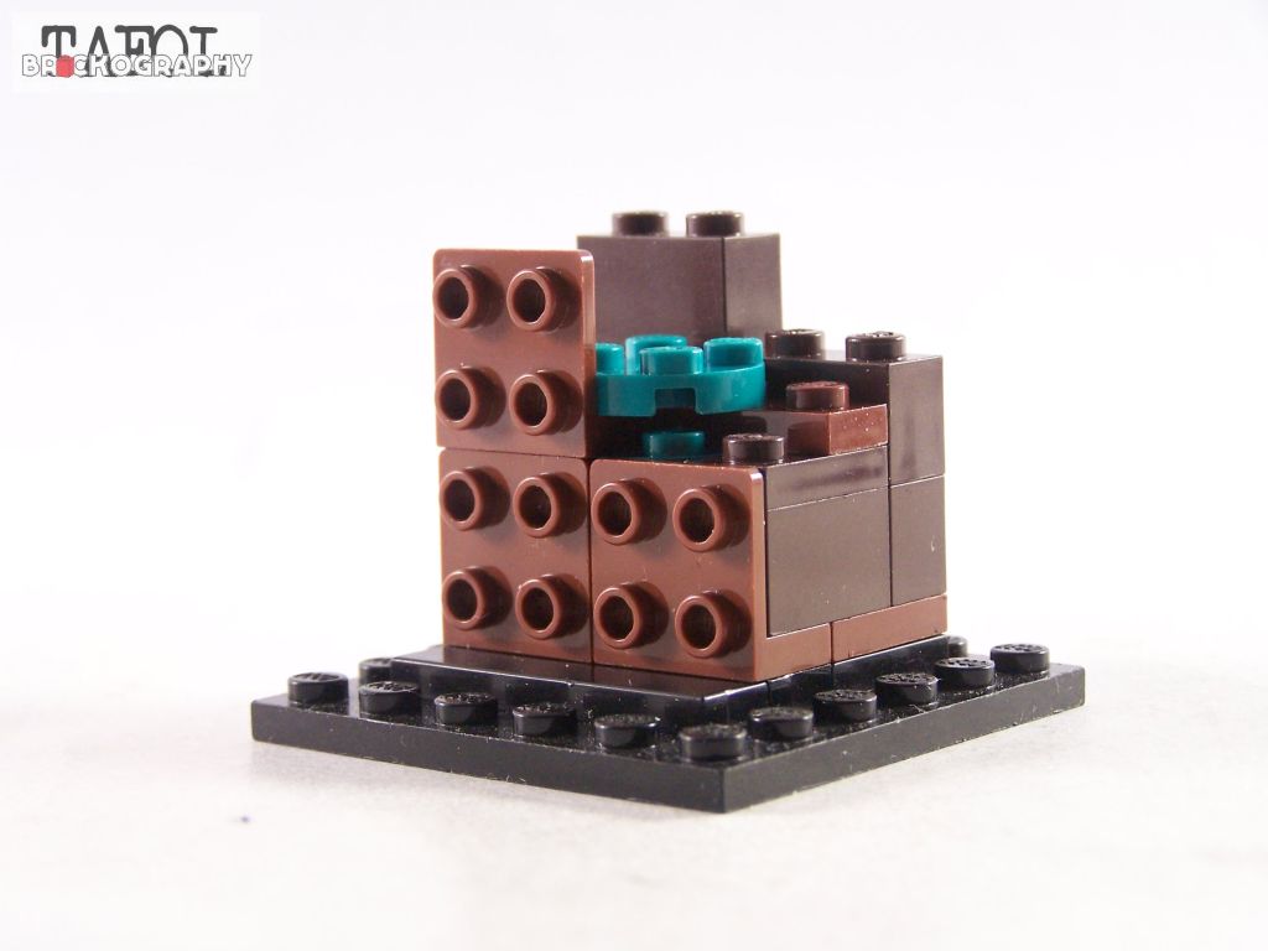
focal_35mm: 82
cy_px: 476
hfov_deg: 23.8
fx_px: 3004
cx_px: 634
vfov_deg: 18.0
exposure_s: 1/30
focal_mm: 13.7
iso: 200
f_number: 3.2
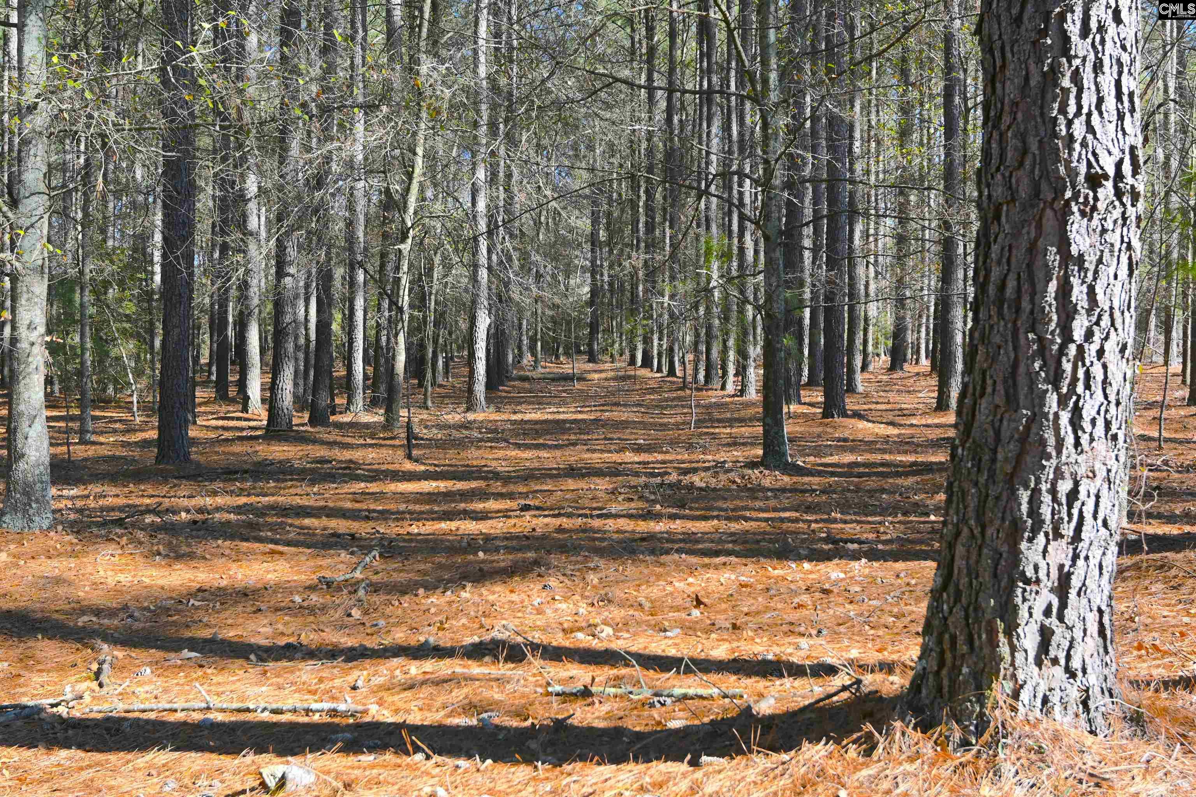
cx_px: 598
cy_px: 398
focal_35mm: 39
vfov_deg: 34.2
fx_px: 1296
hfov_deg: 49.6
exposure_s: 1/250
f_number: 5.6
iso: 200
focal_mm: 26
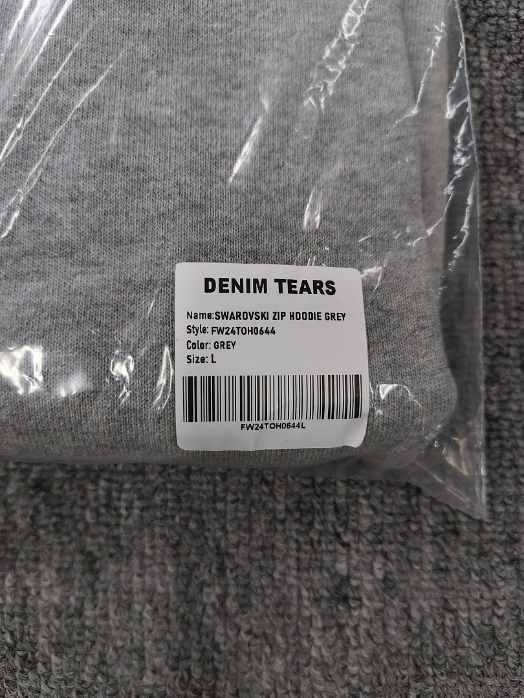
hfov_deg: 56.8
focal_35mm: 24
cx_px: 262
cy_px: 349
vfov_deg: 71.6
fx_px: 484
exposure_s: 1/120
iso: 1074
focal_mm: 5.56
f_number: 1.88
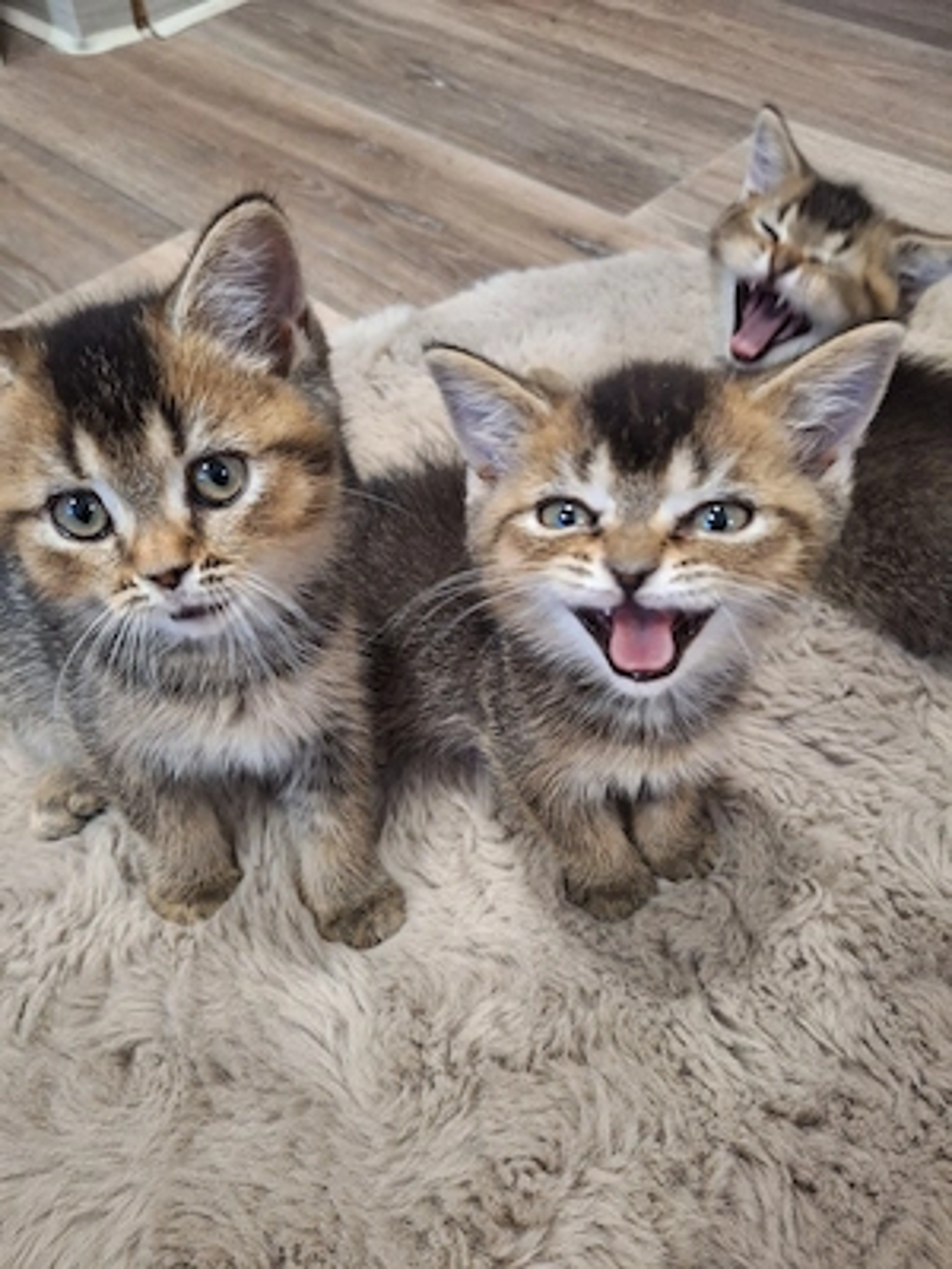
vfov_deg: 73.9
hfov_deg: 58.9
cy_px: 634
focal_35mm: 23
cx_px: 476
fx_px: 843
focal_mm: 5.54
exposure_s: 1/25
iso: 400
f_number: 1.8
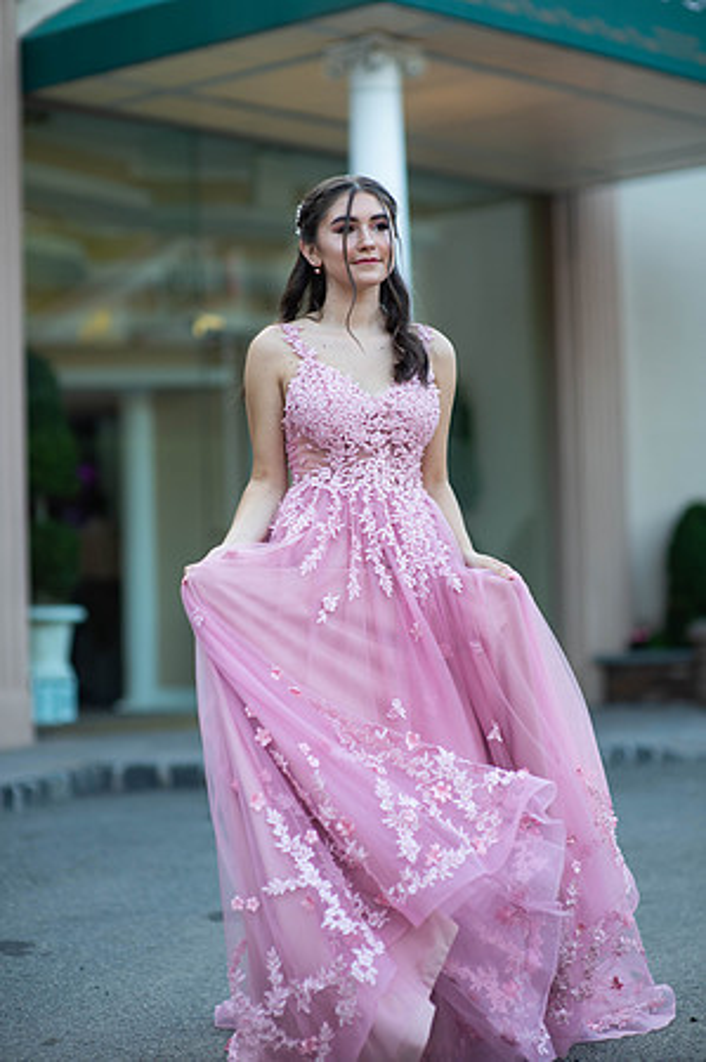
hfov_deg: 16.0
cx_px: 353
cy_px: 531
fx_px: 2506
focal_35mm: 85
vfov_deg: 23.9
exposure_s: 1/640
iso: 250
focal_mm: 85
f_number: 2
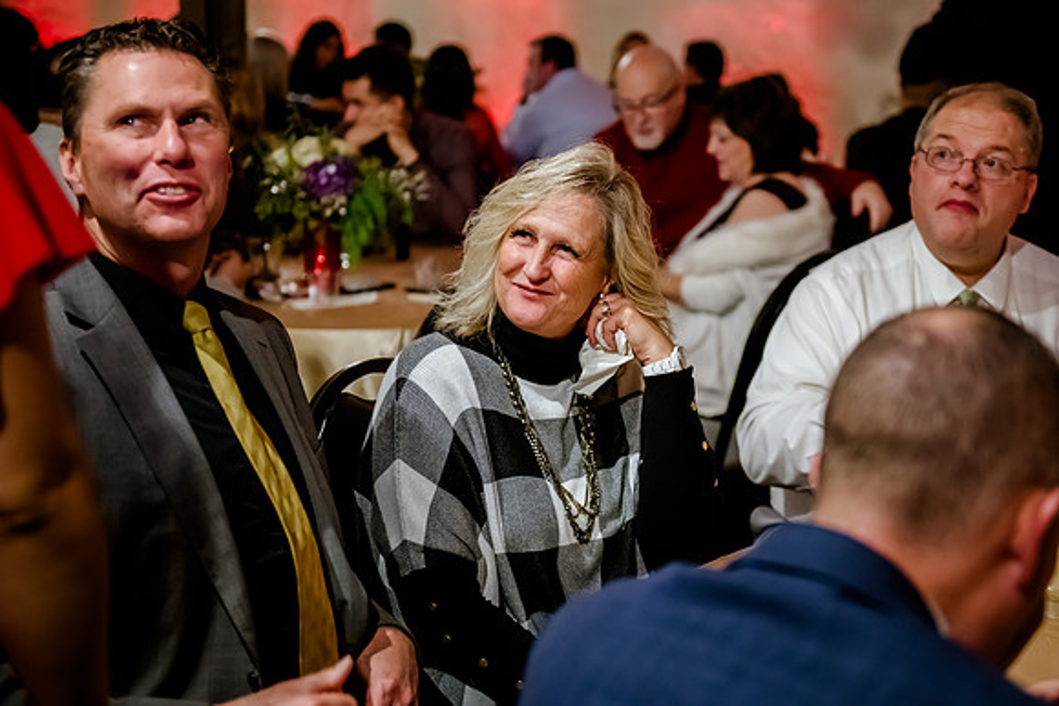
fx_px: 1869
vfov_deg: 21.4
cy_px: 339
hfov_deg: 31.6
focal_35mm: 64
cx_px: 620
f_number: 2.8
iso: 5000
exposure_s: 1/160
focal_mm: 52
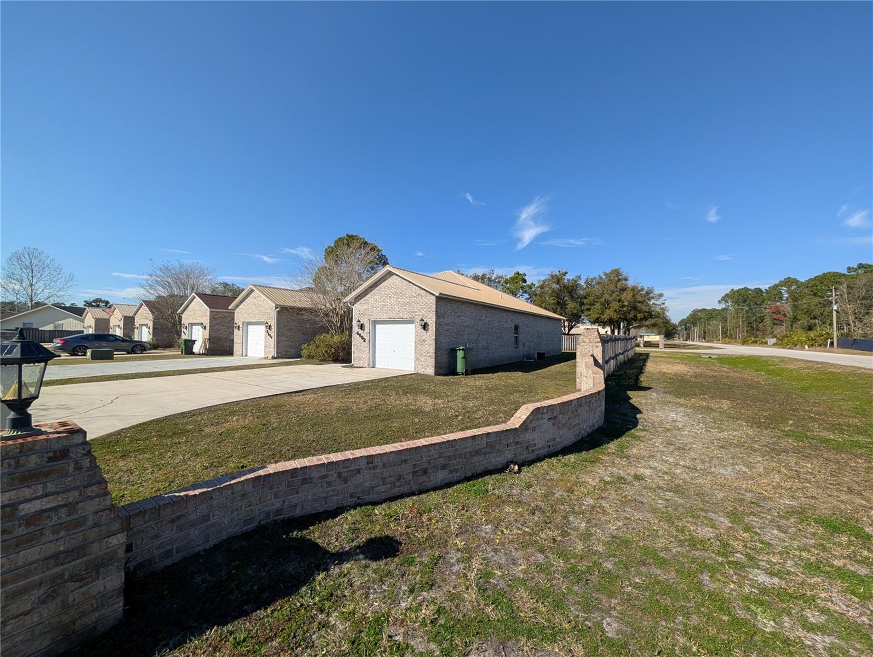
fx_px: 303
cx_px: 436
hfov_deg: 110.5
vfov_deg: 94.6
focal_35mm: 12
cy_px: 328
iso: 54
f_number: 1.7
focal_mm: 2.02
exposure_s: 1/4184
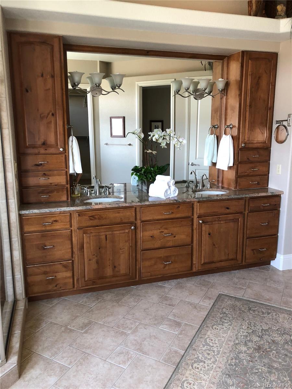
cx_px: 146
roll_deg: +0.0
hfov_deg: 49.7
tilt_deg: -11.5
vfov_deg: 63.4
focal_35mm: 28
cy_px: 194
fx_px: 315
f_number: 1.8
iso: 40
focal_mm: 4
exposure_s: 1/17
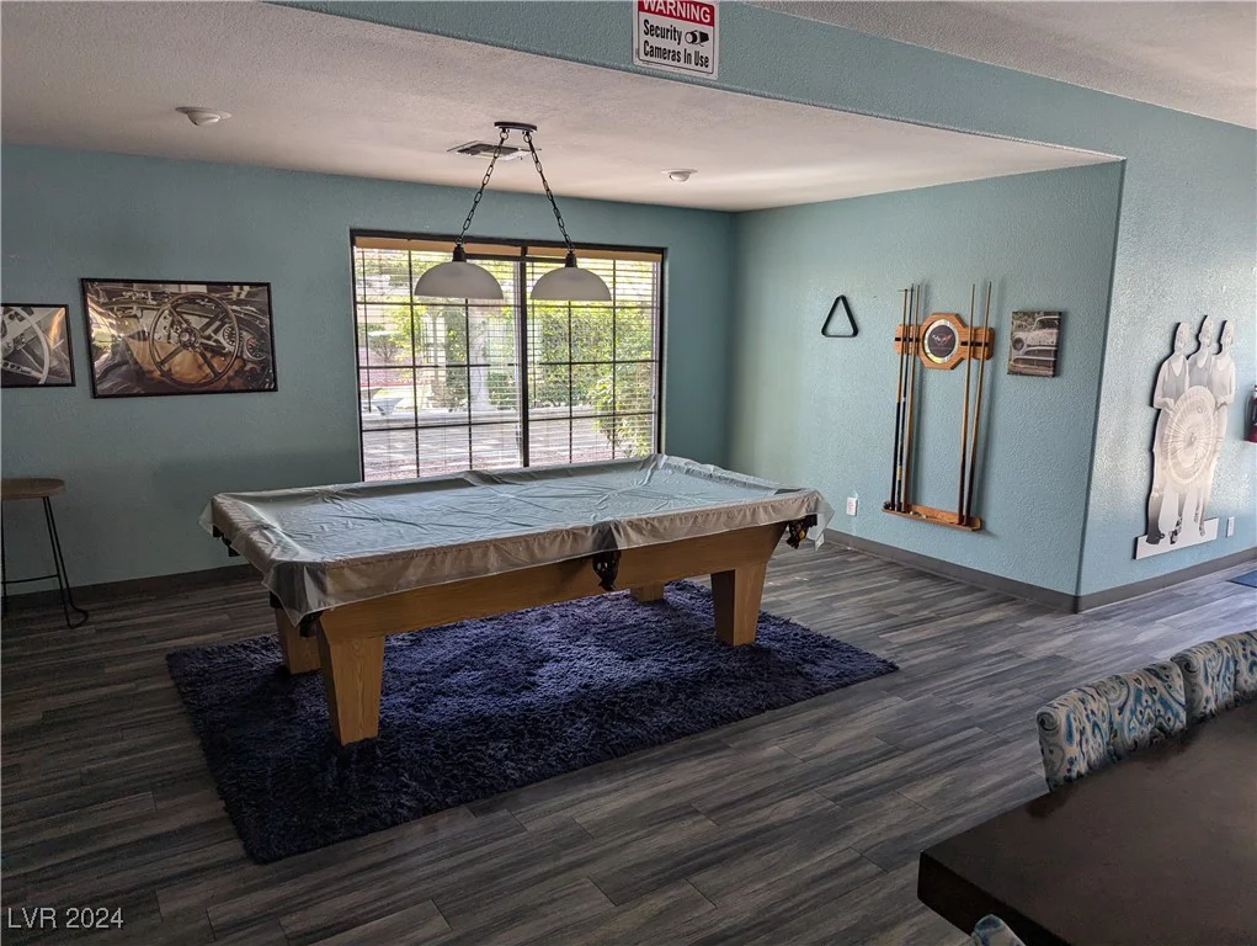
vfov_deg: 56.9
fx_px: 872
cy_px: 473
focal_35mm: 24
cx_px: 628
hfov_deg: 71.5
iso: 40
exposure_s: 1/67.5
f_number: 1.85
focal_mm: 6.81
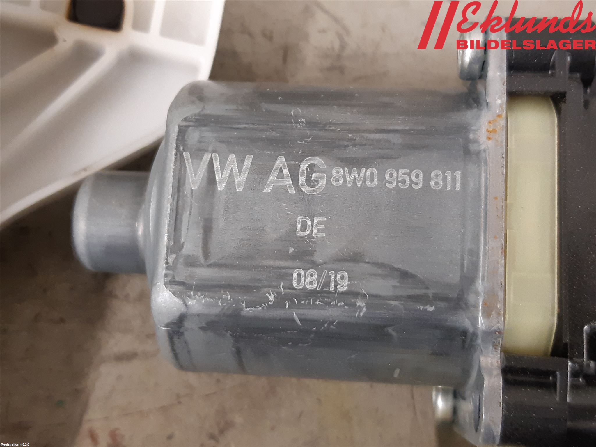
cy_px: 224
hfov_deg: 67.3
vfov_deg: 53.1
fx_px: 448
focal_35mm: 26
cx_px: 298
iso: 200
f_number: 1.7
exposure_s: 1/25
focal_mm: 3.93
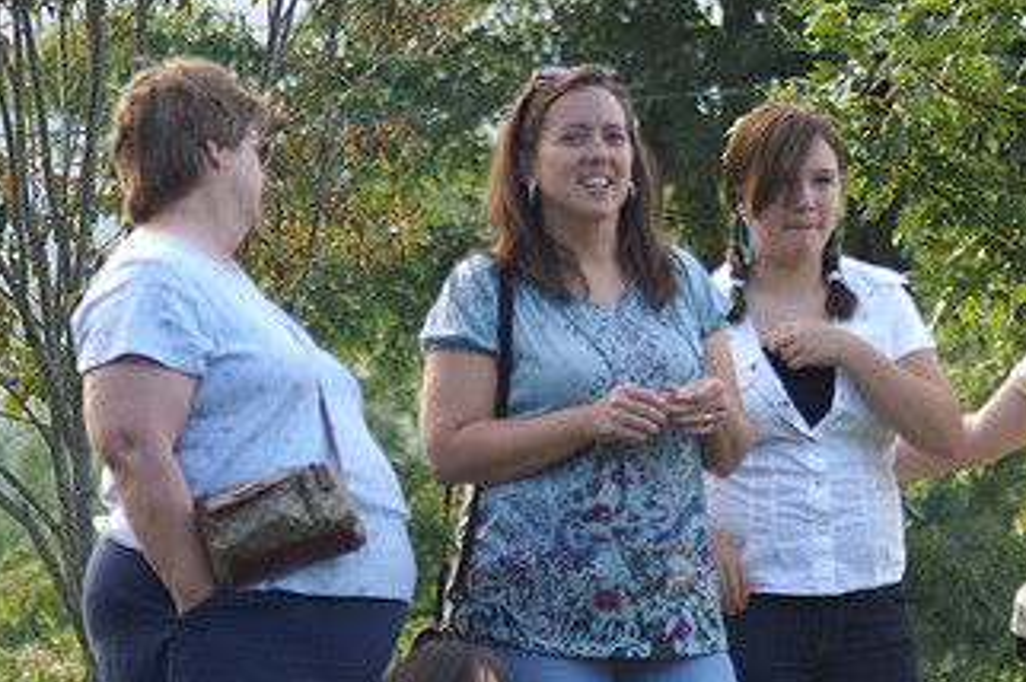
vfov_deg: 4.2
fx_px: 9224
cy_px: 535
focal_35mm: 324
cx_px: 650
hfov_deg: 6.4
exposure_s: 1/320
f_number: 4
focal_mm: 120
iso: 400
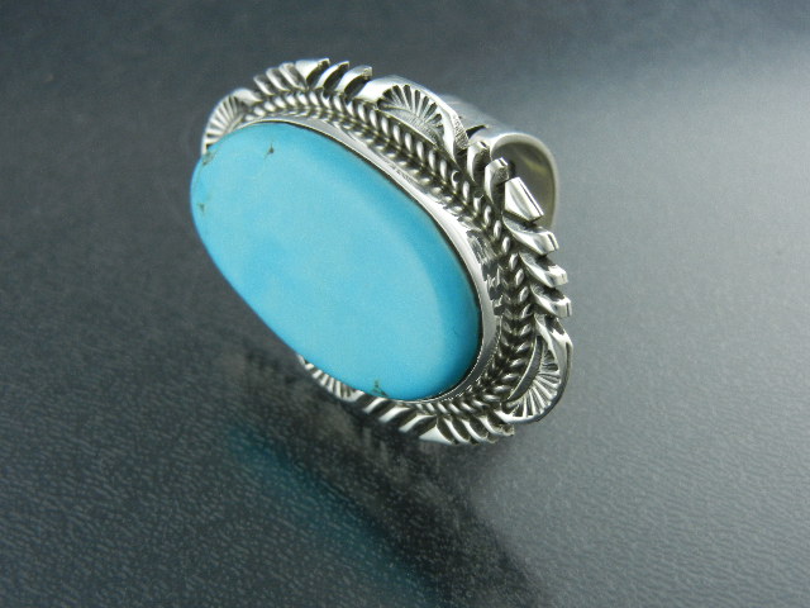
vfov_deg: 24.8
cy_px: 304
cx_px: 405
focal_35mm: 59
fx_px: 1381
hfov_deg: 32.7
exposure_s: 1/17.6
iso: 400
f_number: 4
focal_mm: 10.6
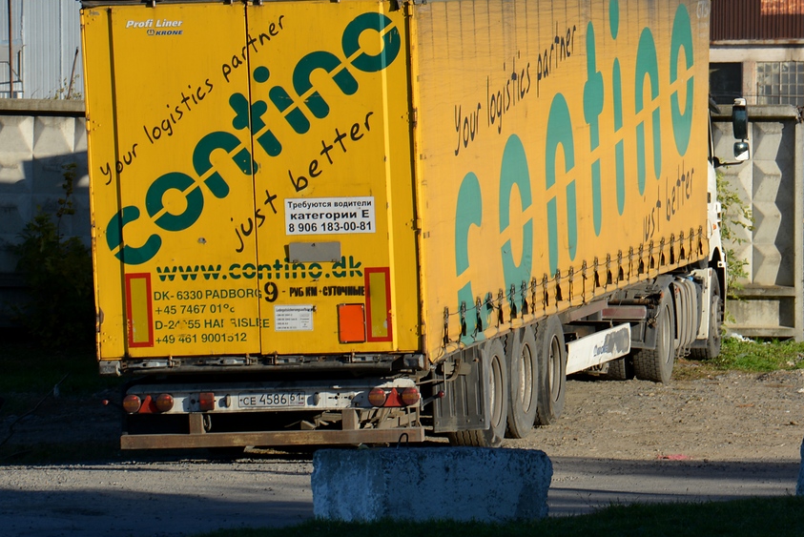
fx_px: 4290
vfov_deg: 7.2
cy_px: 195
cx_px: 419
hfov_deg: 10.7
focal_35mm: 192
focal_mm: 90
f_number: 8
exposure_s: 1/250
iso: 140
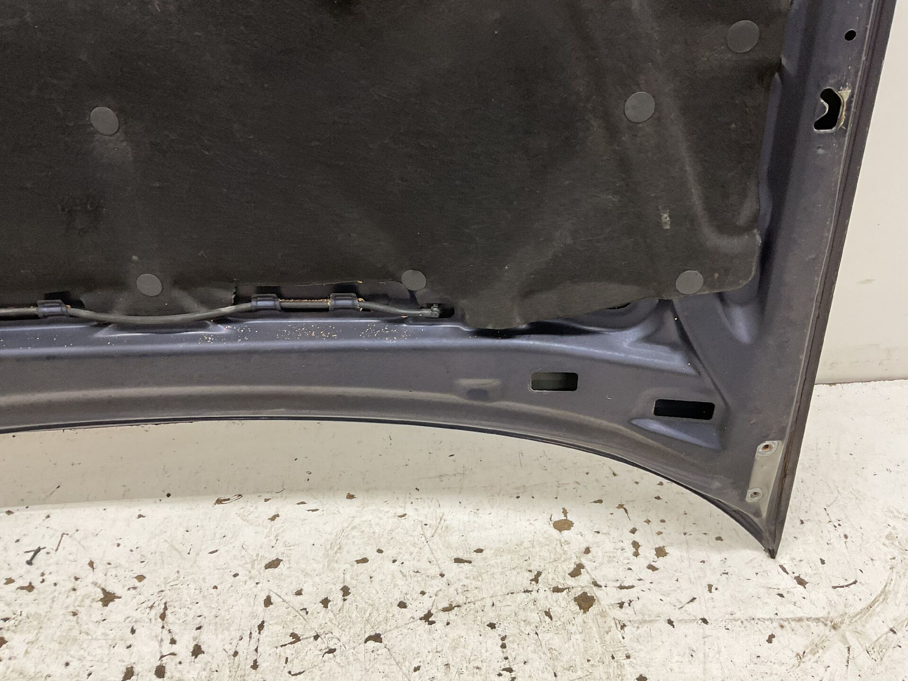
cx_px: 454
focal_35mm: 29
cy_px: 340
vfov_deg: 48.2
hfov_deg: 61.7
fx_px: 761
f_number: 1.8
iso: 40
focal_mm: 3
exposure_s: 1/50
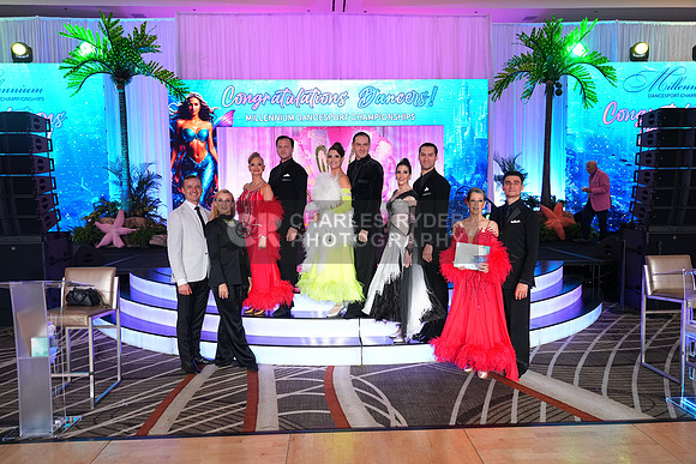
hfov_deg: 73.7
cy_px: 232
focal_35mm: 24
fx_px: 464
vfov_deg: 53.2
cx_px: 348
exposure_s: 1/400
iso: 2500
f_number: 4
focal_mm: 24
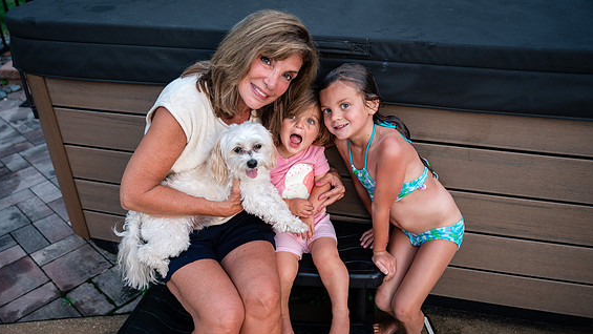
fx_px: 472
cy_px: 193
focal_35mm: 30
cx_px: 280
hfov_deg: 64.2
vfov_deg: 38.9
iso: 400
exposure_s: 1/100
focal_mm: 27
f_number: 2.8
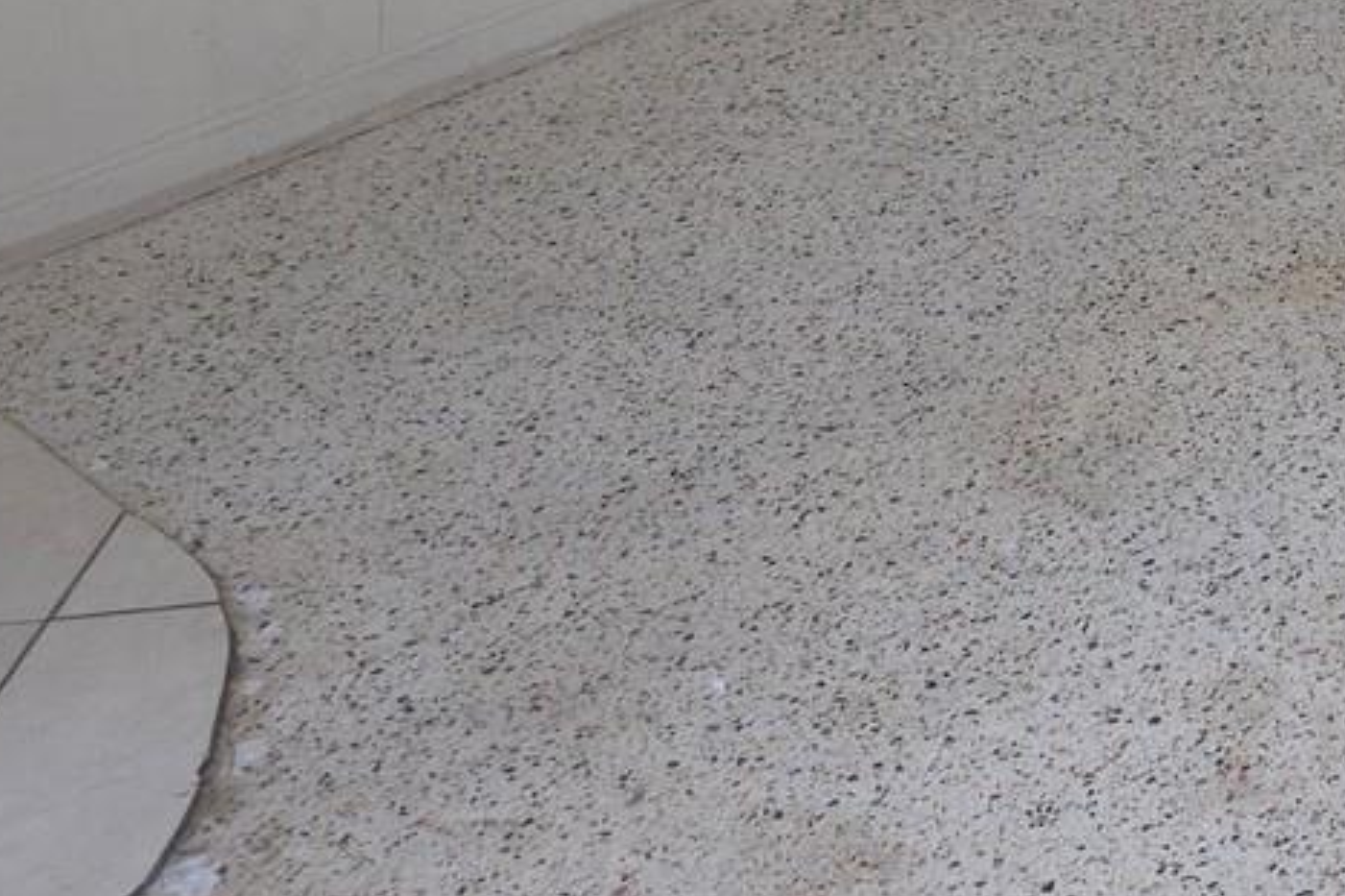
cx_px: 1846
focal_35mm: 82
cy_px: -593
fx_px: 3062
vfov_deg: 15.0
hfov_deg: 21.8
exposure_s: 1/60
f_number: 1.8
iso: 64
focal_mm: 5.4
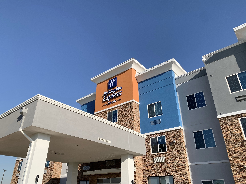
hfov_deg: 67.3
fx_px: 185
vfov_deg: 53.1
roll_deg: +0.5
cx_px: 123
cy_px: 92
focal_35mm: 26
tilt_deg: +27.5
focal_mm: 4.25
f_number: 1.8
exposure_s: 1/2160
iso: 25
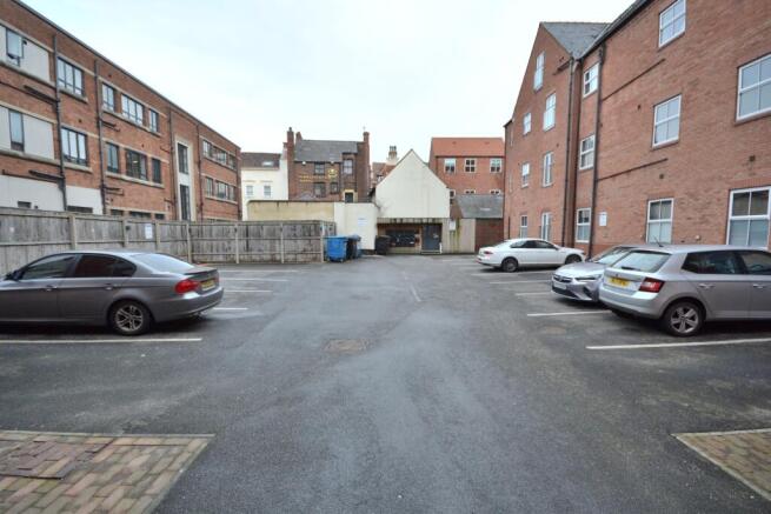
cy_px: 257
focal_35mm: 15
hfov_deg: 100.4
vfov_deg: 77.4
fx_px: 321
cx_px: 386
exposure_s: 1/125
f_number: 5.6
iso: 280
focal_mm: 10
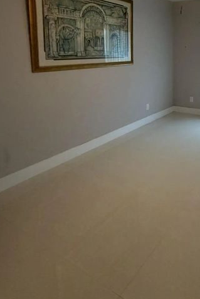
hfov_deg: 43.3
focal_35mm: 26
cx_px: 195
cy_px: 73
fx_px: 216
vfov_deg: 65.0
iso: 250
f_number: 2.2
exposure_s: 1/60
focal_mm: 2.22
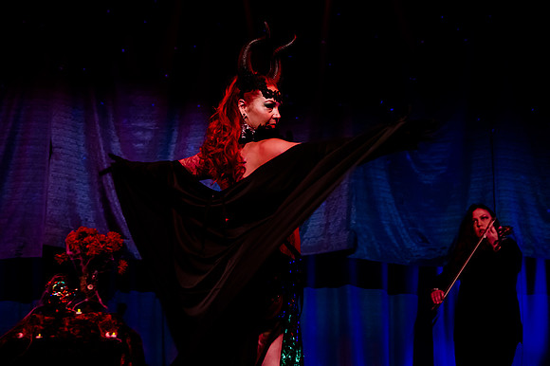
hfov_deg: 36.3
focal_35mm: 55
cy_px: 183
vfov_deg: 24.6
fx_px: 840
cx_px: 275
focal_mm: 55
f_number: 4
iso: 4000
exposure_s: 1/125
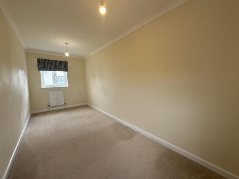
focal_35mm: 14
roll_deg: +1.3
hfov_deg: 102.1
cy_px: 90
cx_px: 120
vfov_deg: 85.7
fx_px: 97
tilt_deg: -4.7
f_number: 2.2
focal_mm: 2.22
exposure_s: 1/99
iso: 64
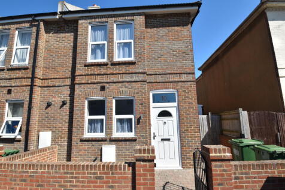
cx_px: 142
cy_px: 95
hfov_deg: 90.0
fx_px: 142
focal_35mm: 18
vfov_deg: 67.3
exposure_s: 1/320
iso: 100
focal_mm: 12
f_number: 9
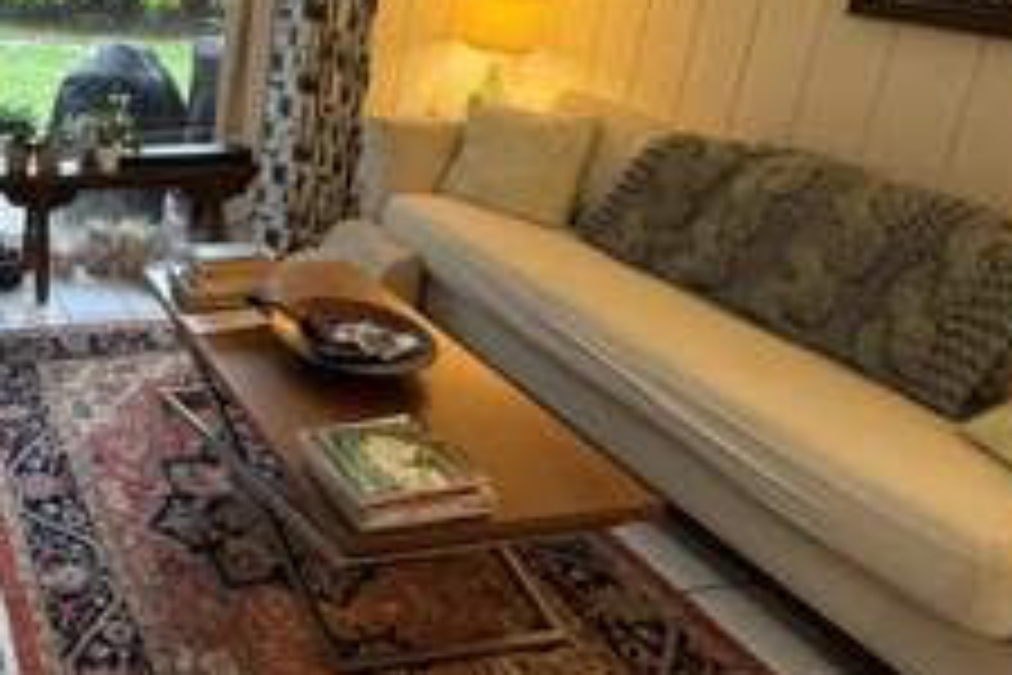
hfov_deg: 49.3
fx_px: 871
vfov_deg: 40.5
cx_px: 0
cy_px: 133
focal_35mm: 31
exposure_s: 1/60
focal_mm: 2.22
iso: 400
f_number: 2.2
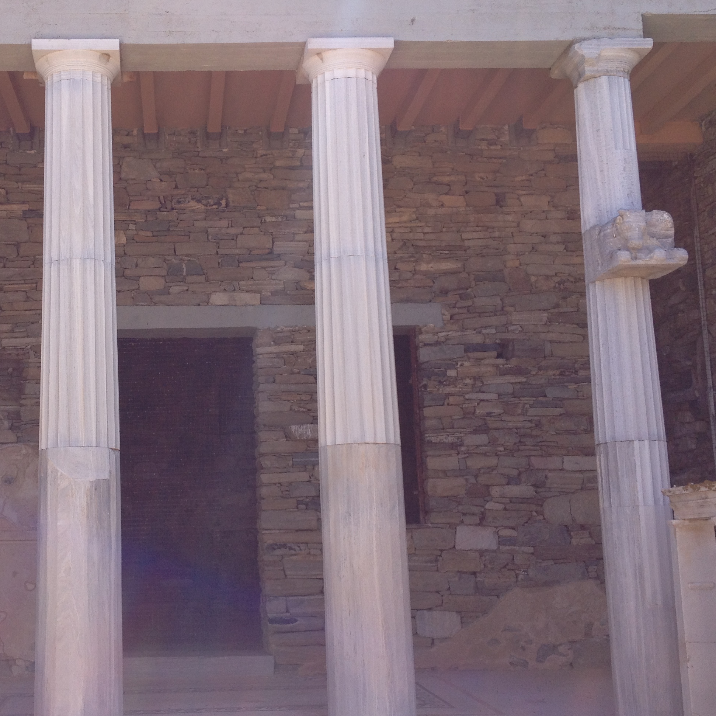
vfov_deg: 32.8
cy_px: 363
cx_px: 191
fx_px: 1217
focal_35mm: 52
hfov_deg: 32.3
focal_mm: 4.28
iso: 50
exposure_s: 1/606
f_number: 2.4
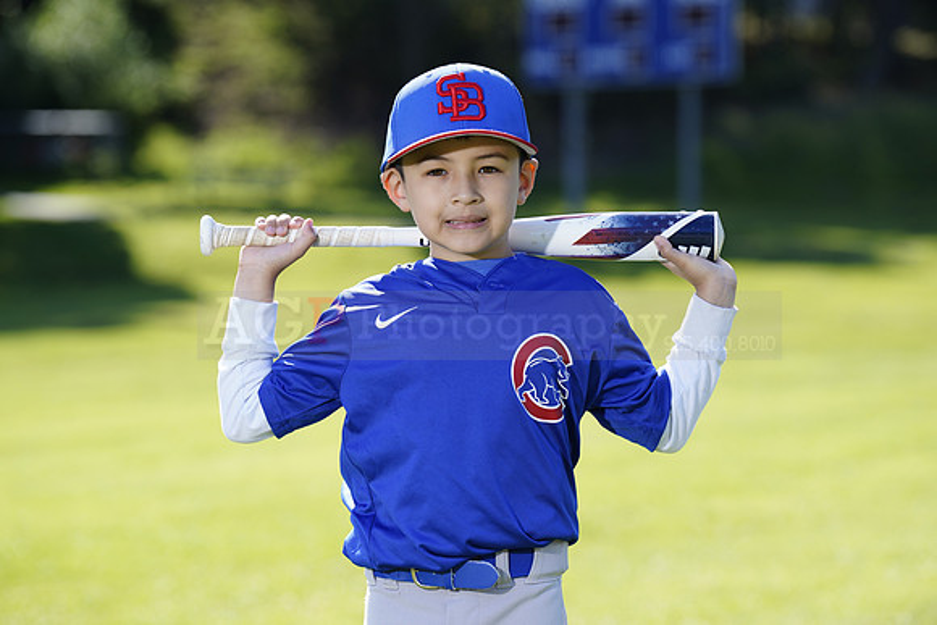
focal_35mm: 175
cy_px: 312
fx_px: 4556
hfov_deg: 11.7
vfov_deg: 7.9
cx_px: 468
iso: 100
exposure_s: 1/250
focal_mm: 175
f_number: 5
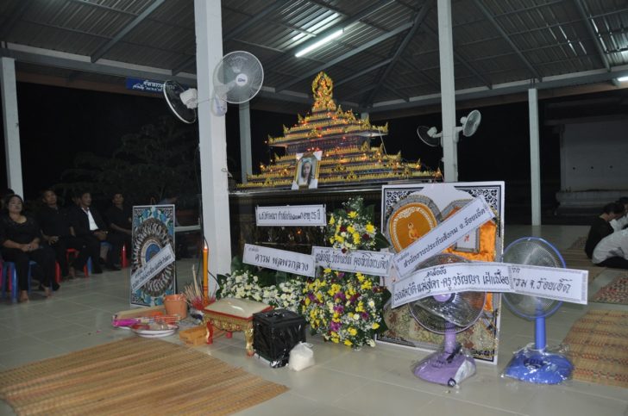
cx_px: 314
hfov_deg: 67.5
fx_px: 470
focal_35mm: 27
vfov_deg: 47.8
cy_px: 208
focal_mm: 18
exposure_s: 1/60
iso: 800
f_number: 3.5
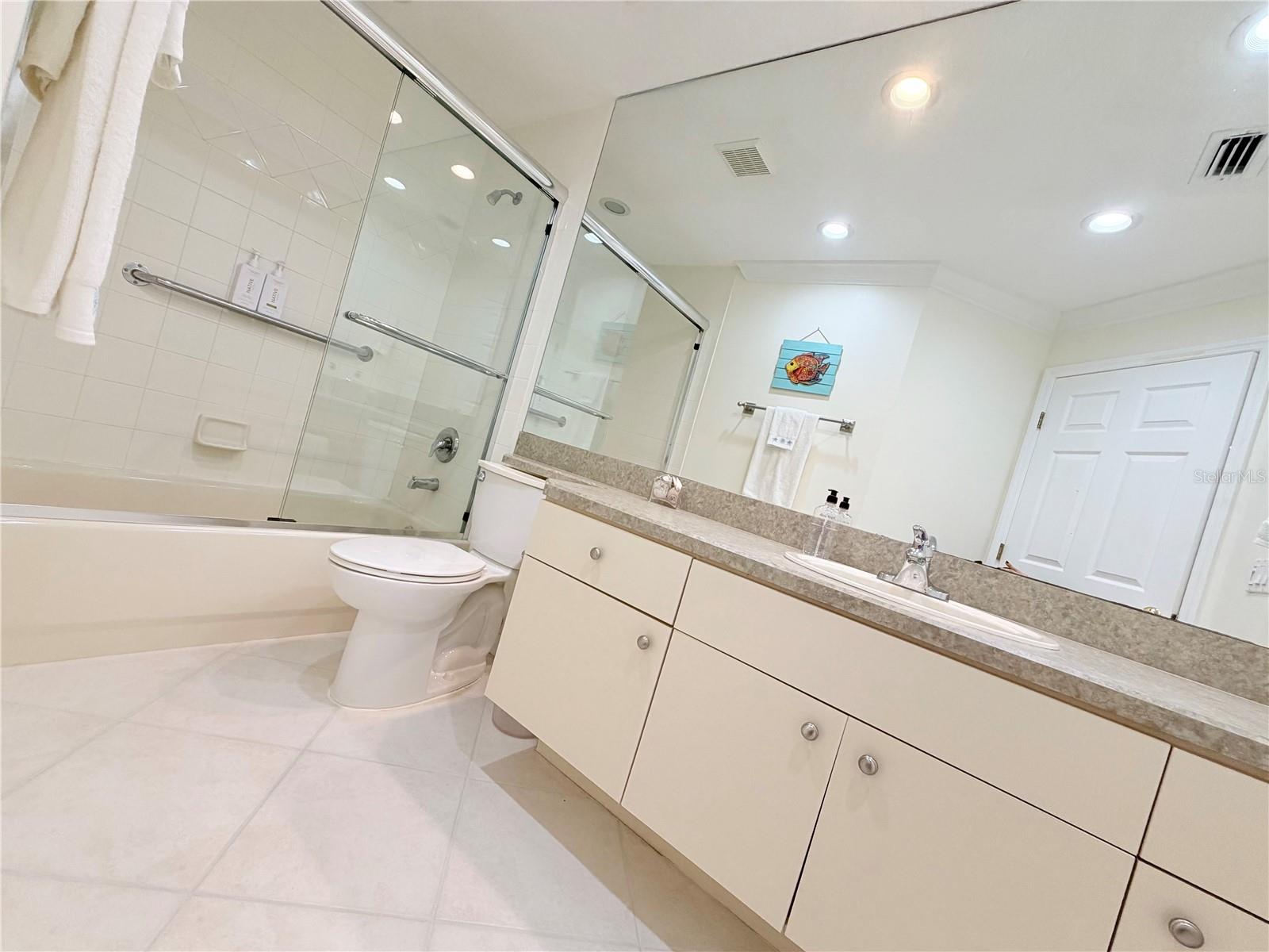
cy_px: 476
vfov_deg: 85.7
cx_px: 634
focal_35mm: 14
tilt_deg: -0.7
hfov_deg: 102.1
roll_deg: -15.5
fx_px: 513
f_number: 2.2
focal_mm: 2.22
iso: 160
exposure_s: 1/120
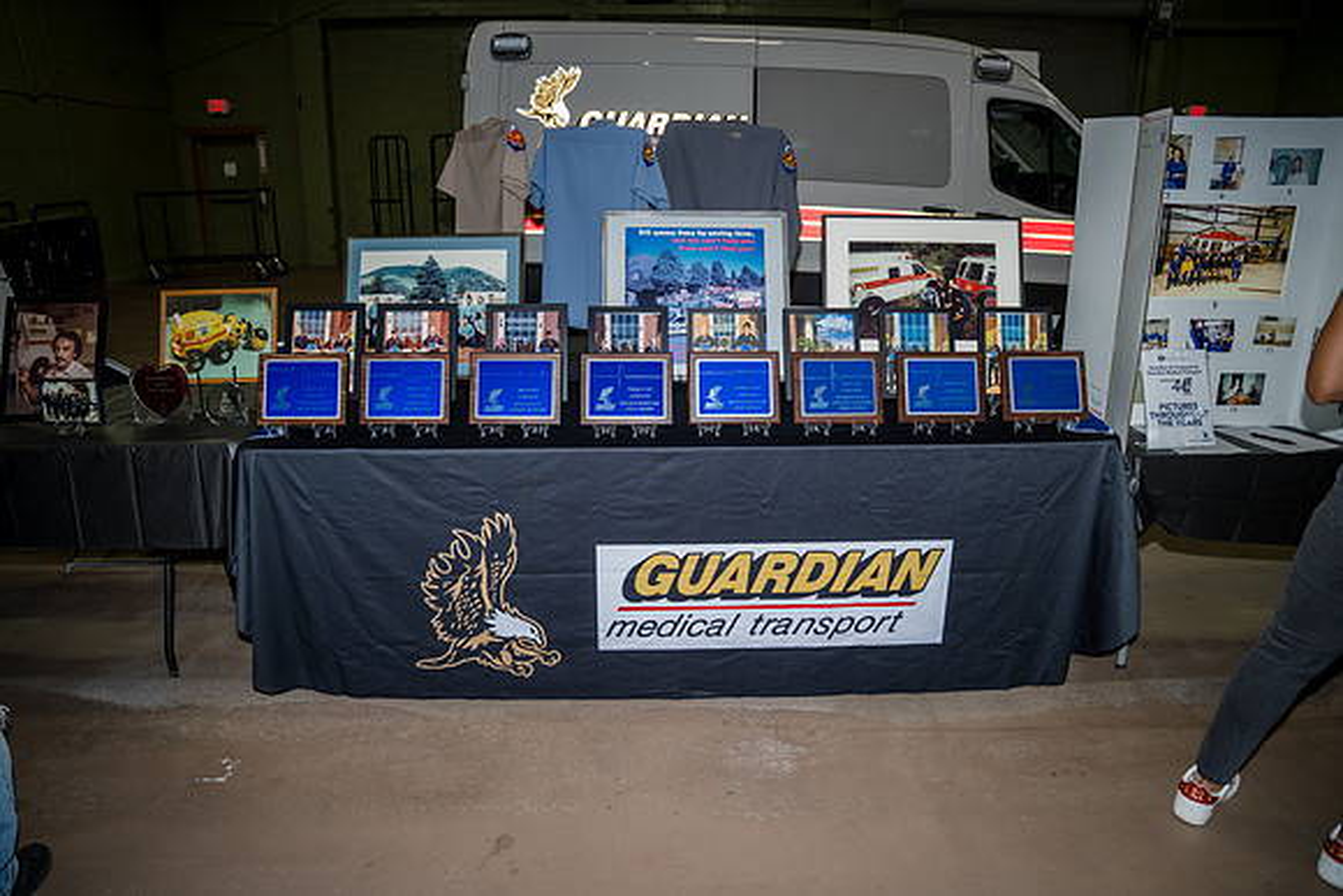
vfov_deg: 53.2
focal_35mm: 24
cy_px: 448
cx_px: 672
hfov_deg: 73.7
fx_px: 896
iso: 640
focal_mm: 24
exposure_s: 1/250
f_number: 3.5
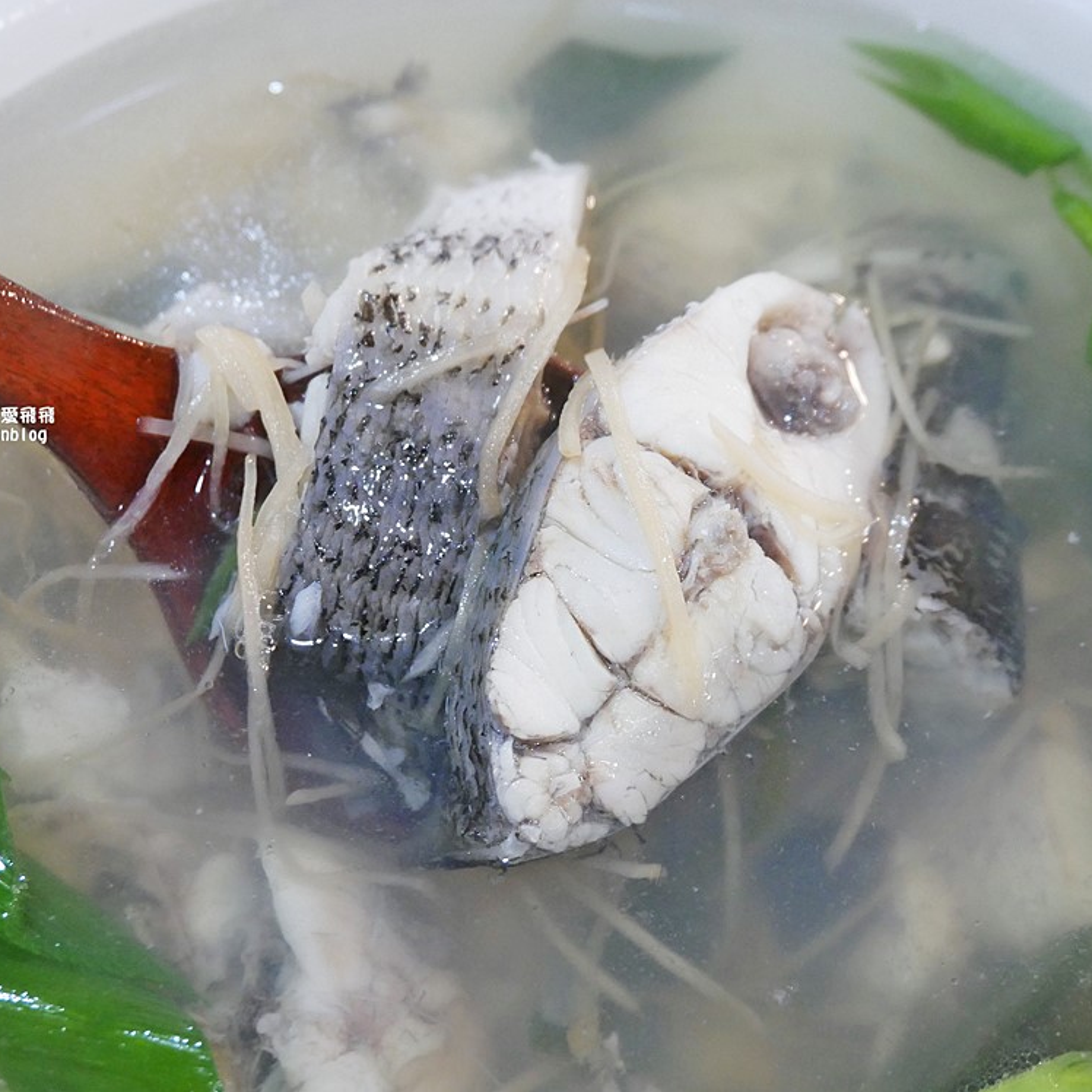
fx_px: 1856
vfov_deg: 32.8
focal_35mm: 52
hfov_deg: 32.8
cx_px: 574
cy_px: 545
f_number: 4.6
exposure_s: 1/60
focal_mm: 22
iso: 1600
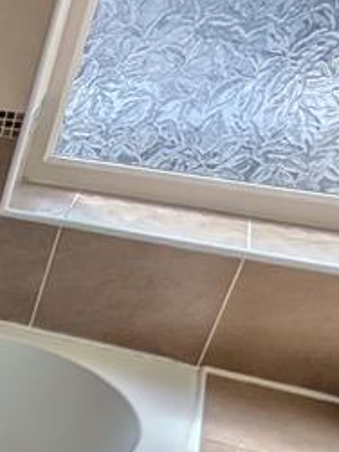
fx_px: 876
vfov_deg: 28.2
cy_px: 382
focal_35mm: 67
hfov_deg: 15.1
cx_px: -433
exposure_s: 1/520
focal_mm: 1.85
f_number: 2.2
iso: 34
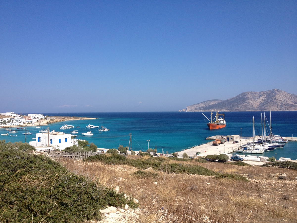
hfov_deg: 52.6
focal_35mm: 35
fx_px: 300
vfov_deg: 40.7
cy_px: 112
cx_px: 148
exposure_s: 1/1972
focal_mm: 4.28
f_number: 2.4
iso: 50
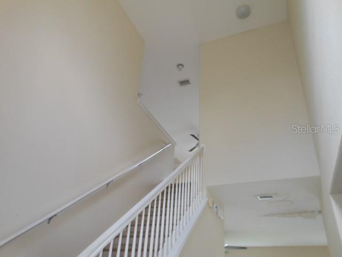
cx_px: 171
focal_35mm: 29
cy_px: 128
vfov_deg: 48.2
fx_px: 287
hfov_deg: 61.7
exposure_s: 1/30
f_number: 3.3
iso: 100
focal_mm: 5.2
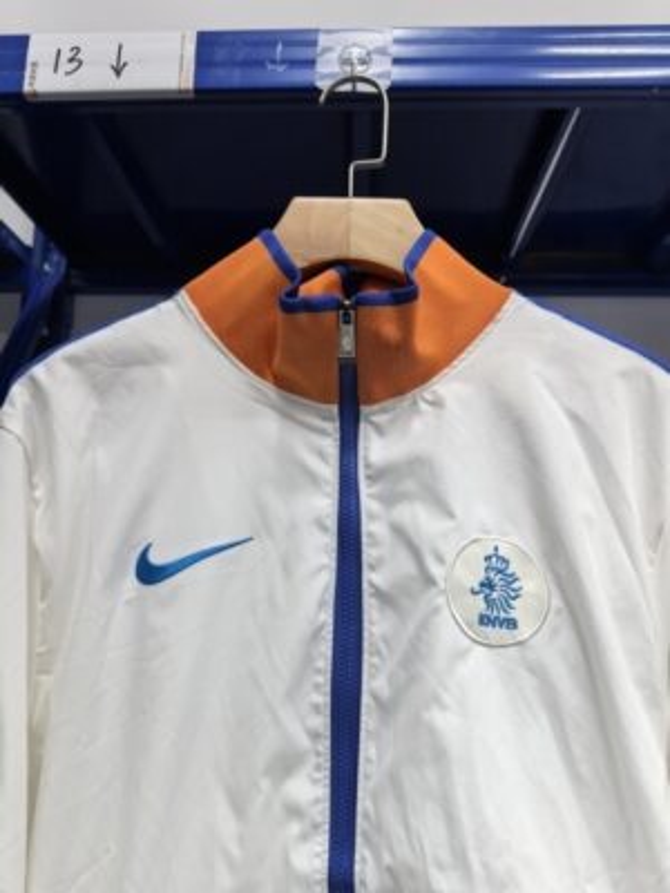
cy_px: 446
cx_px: 335
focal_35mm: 27
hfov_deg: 51.4
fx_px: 697
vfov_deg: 65.3
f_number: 2
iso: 6400
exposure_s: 1/687
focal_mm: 6.98
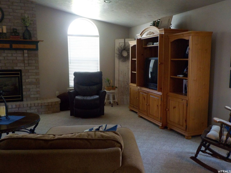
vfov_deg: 46.8
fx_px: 200
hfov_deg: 60.0
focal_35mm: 30
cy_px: 86
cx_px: 116
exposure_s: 1/30
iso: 320
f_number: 3.3
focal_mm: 4.1
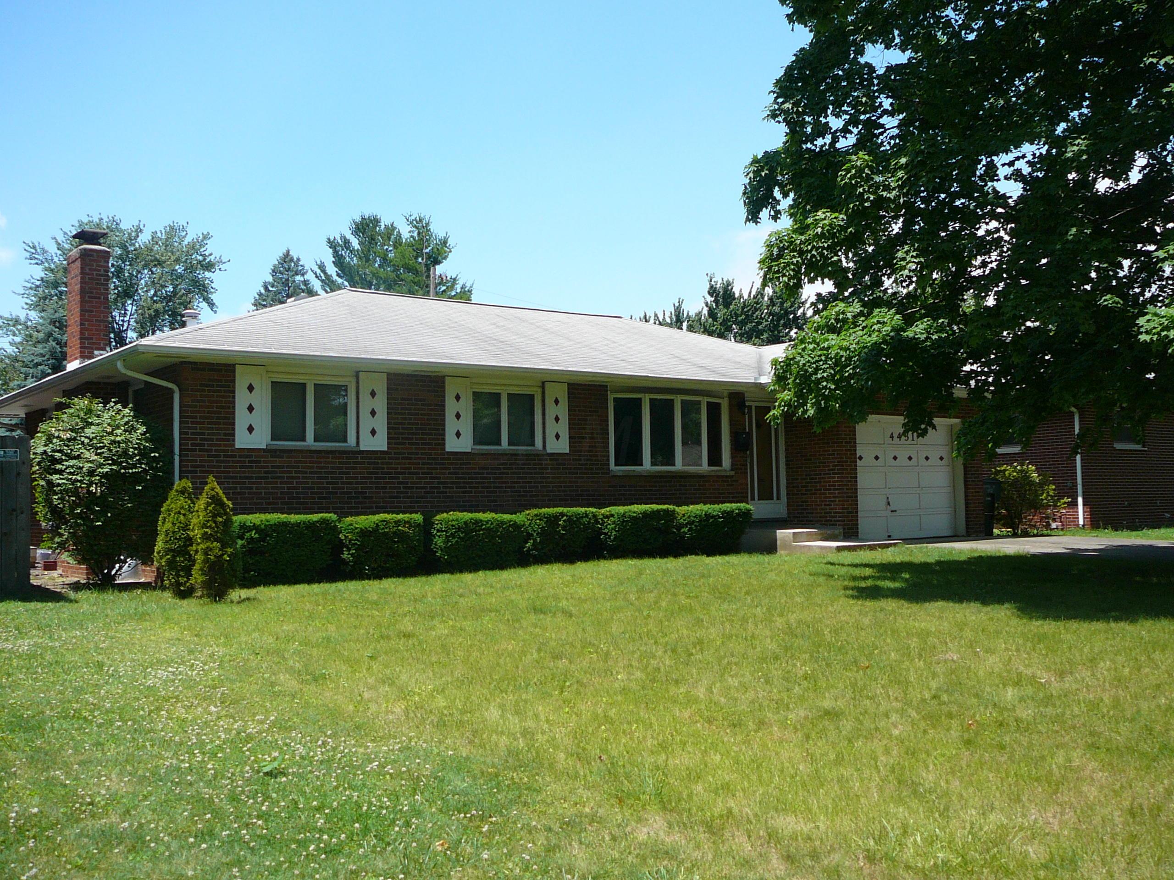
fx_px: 1187
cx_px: 587
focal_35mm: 35
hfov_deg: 52.6
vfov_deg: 40.7
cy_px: 440
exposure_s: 1/1000
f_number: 2.8
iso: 80
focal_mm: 5.2
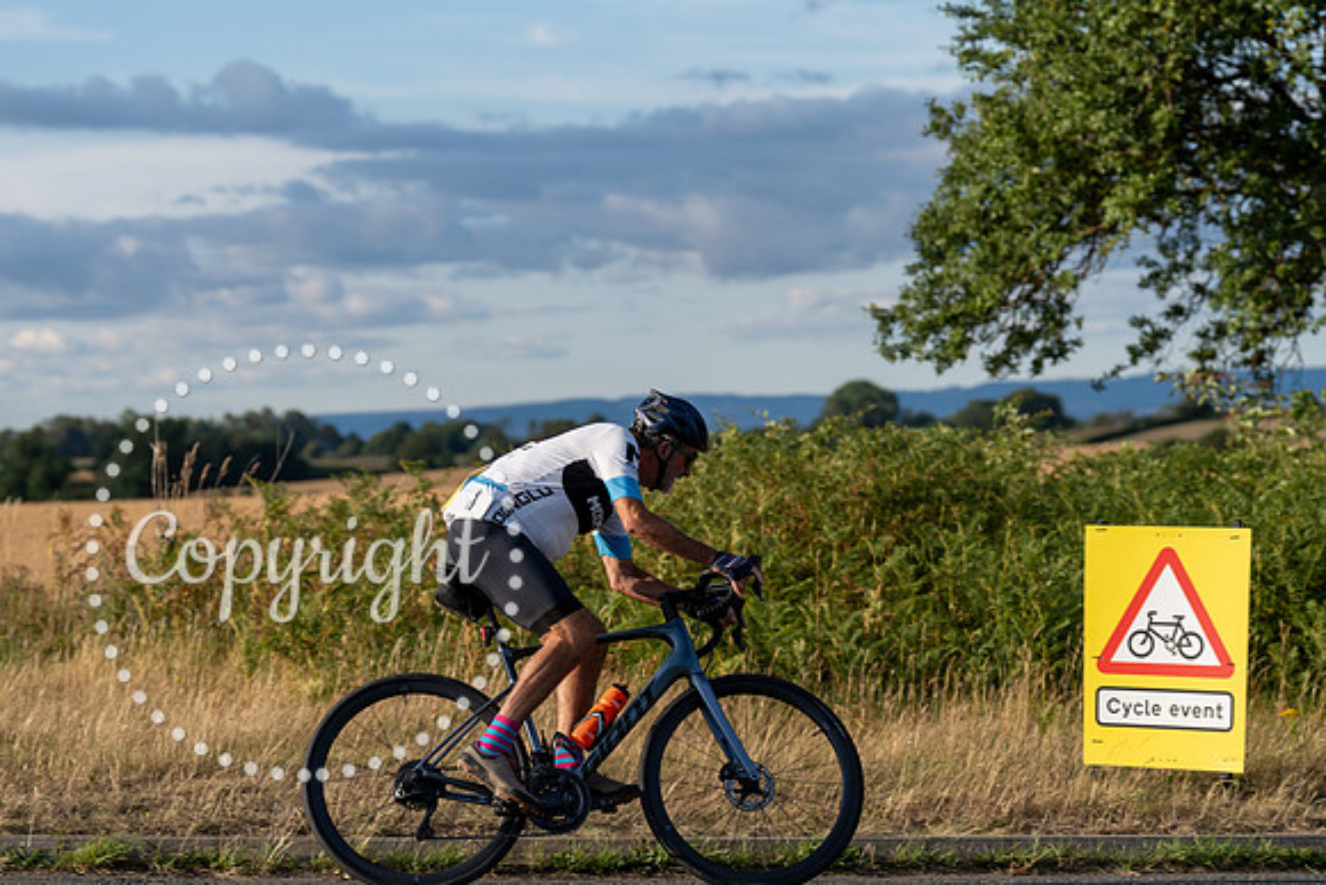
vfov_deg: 13.2
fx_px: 3831
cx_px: 663
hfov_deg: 19.6
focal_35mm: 104
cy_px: 442
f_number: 4
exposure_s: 1/1000
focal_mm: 104
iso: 125
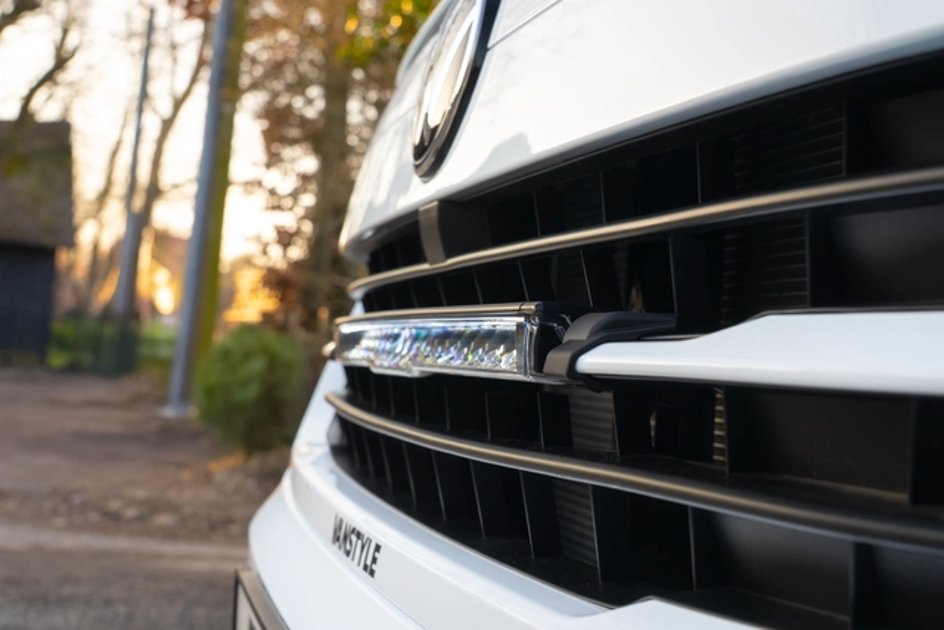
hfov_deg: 40.3
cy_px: 315
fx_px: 1285
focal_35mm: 49
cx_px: 472
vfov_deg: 27.5
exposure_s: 1/50
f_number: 10
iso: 500
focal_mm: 49
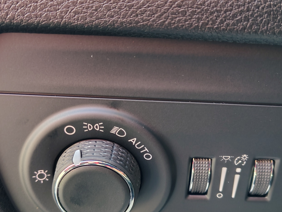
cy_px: 123
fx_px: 326
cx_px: 149
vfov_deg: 35.9
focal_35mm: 40
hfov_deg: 46.8
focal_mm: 5.56
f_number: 1.8
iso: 212
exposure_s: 1/12.5
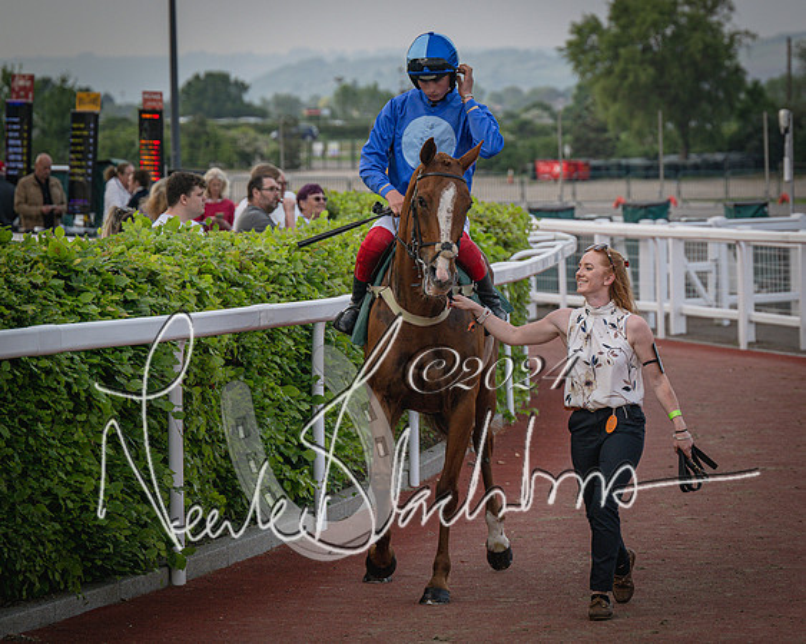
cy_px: 234
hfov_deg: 10.2
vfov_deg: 8.2
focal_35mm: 188
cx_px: 644
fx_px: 4489
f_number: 4
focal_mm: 115
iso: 400
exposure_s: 1/1600
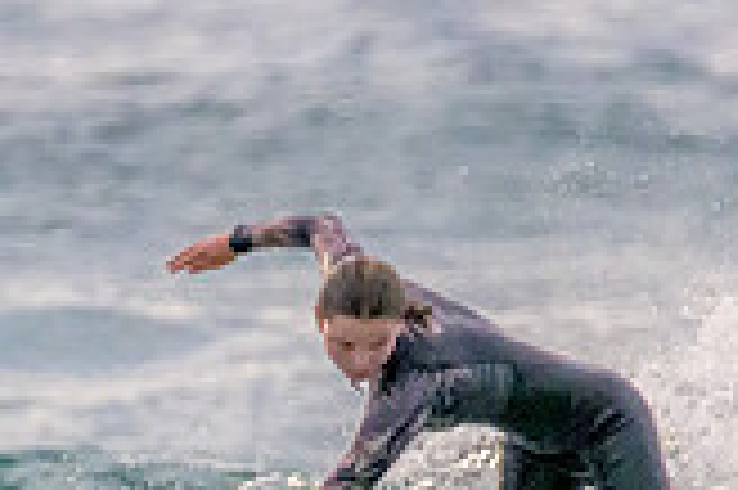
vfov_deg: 0.5
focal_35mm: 2828
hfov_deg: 0.7
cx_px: 297
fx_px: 57915
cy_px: 672
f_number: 11
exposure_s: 1/2000
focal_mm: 800
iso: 12800
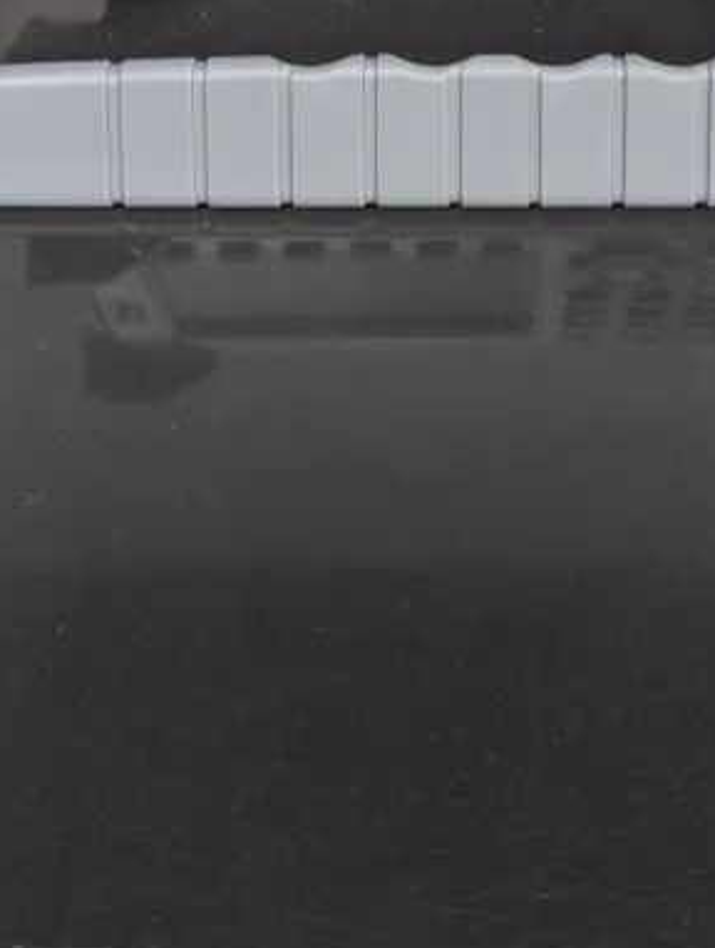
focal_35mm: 64
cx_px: 549
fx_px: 1757
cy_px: -251
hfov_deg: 22.8
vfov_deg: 26.2
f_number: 1.85
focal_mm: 6.81
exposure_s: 1/23.8
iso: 82
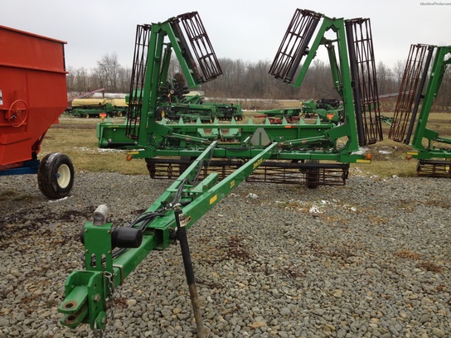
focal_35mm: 35
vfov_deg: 40.7
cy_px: 169
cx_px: 226
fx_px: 456
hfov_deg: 52.6
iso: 50
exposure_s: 1/284
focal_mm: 4.28
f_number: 2.4
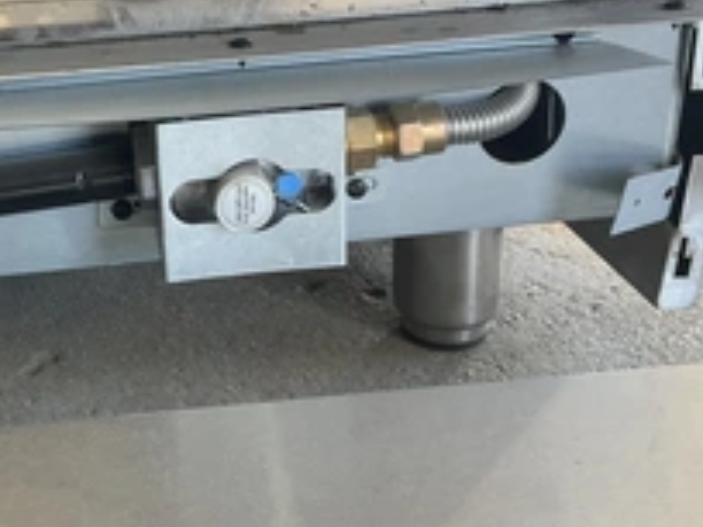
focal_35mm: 57
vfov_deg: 25.5
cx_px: 179
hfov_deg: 33.1
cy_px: 165
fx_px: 1158
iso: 40
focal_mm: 3
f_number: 1.8
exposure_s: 1/122
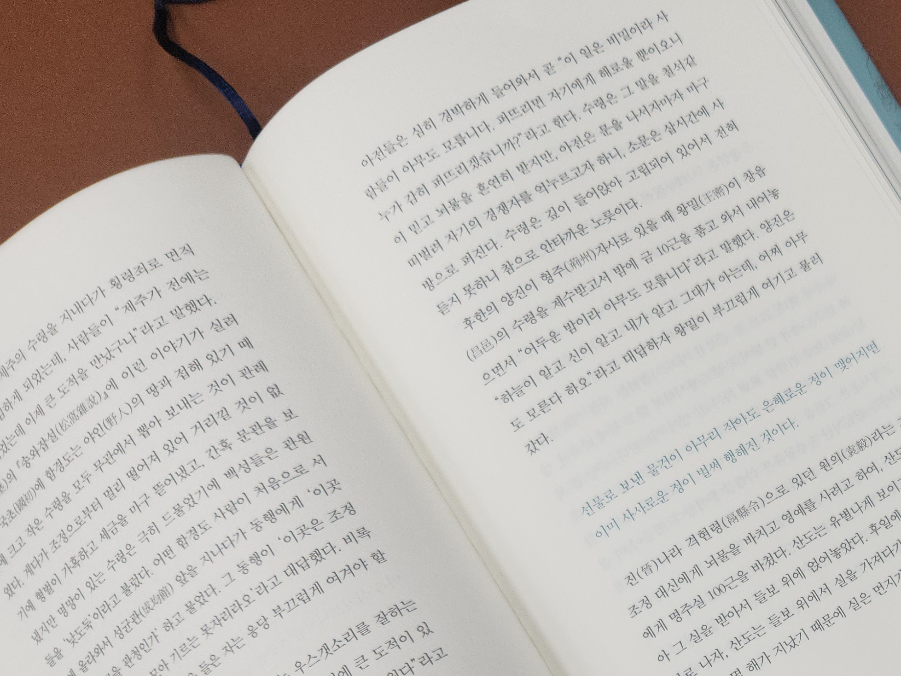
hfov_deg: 36.6
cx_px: 888
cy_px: 689
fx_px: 1223
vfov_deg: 28.8
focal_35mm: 47
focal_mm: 5.4
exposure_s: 1/120
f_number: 1.8
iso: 40
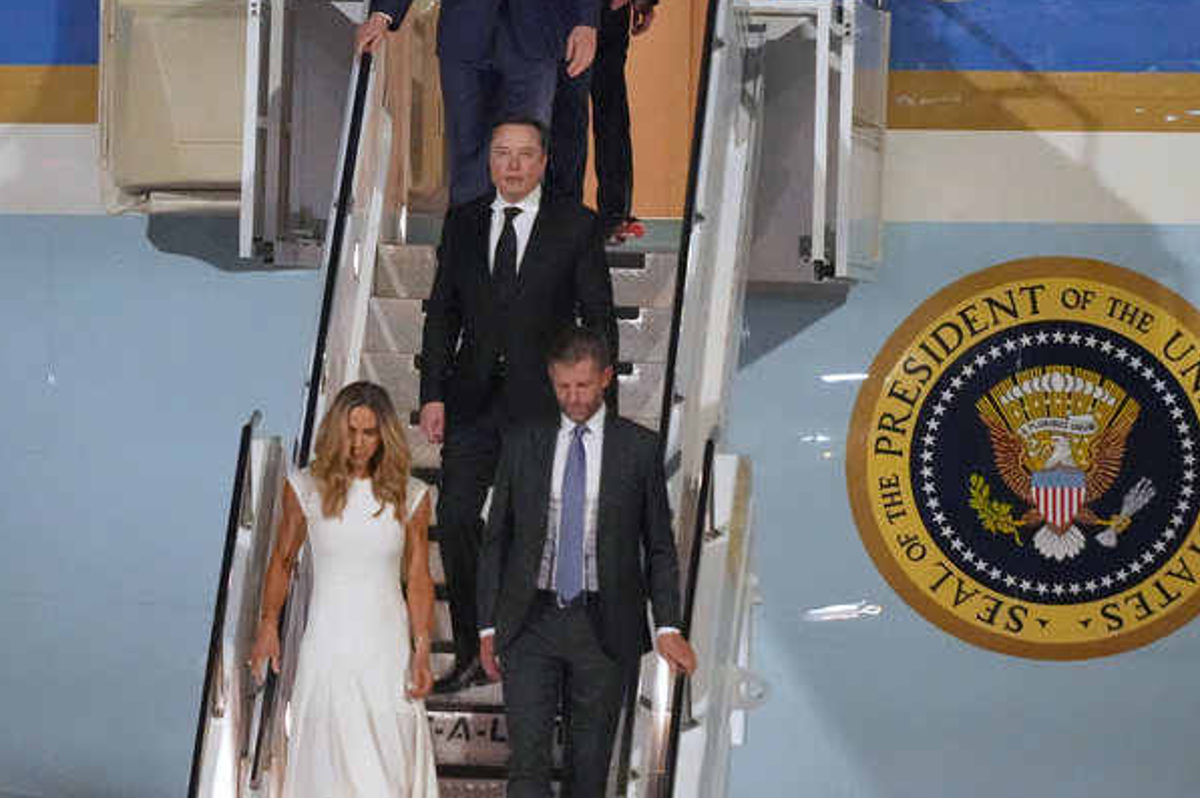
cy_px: 358
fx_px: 17152
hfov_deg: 4.0
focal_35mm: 515
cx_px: 541
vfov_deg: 2.7
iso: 12800
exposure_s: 1/250
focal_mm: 200
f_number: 2.8
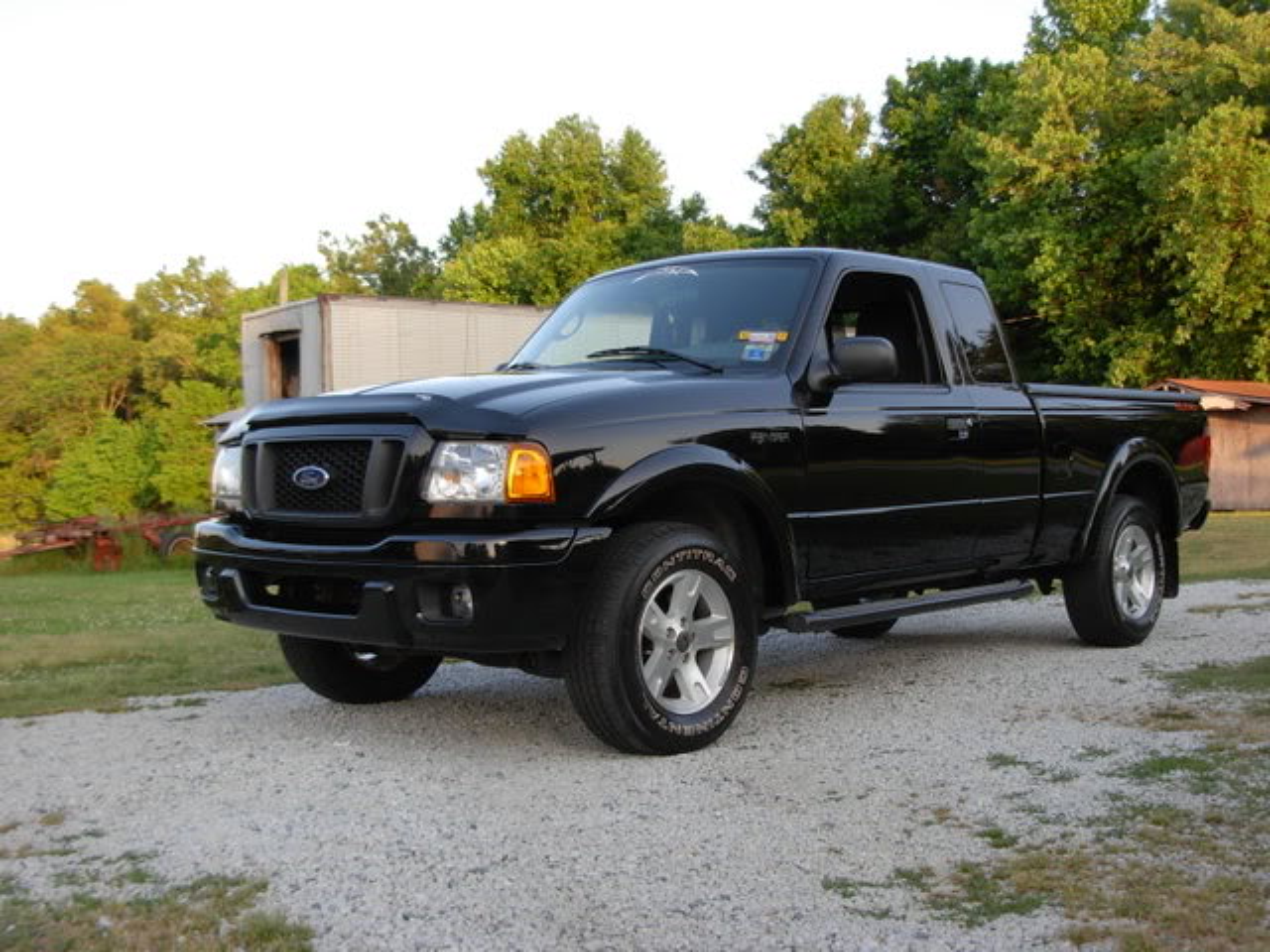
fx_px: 1651
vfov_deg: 32.2
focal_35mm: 45
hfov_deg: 42.1
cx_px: 635
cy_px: 476
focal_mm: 7.5
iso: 79
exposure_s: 1/114
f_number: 3.1
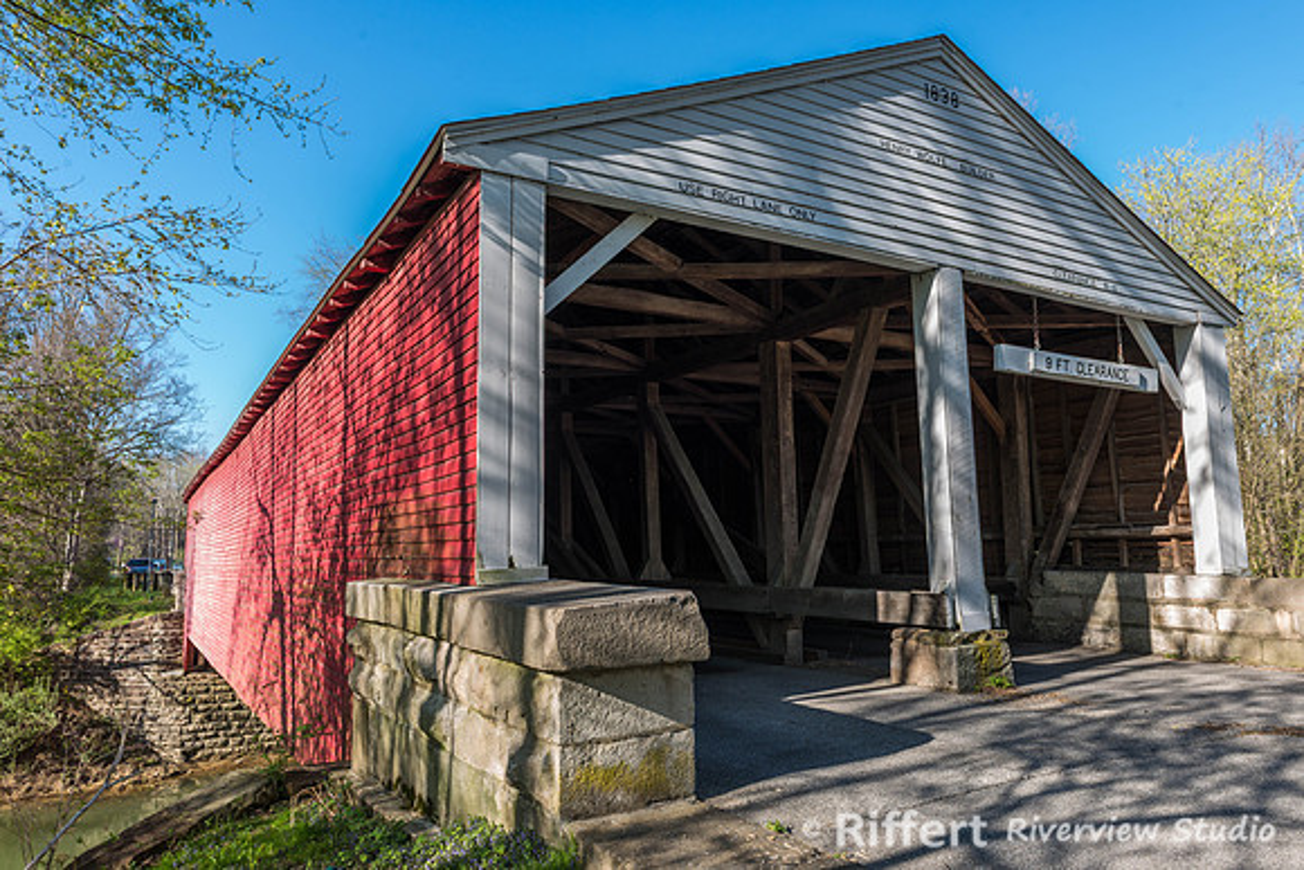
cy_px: 435
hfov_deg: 73.3
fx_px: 876
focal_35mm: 24
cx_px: 652
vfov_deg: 52.8
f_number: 9
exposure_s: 1/30
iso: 100
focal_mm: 24
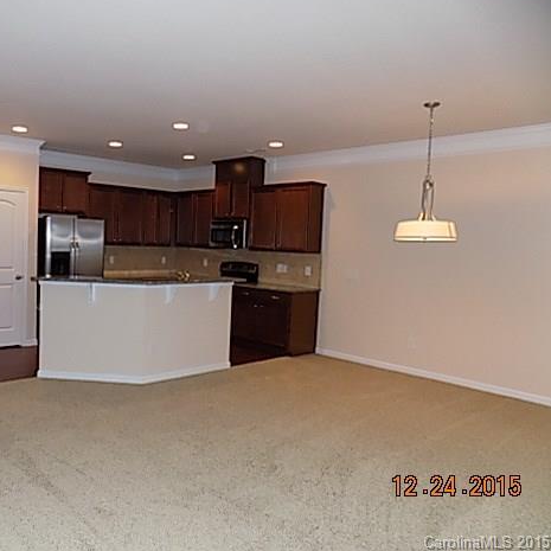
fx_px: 504
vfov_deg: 57.3
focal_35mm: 28
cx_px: 180
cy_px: 269
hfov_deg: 56.0
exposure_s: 1/30
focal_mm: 4
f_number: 3.1
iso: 280
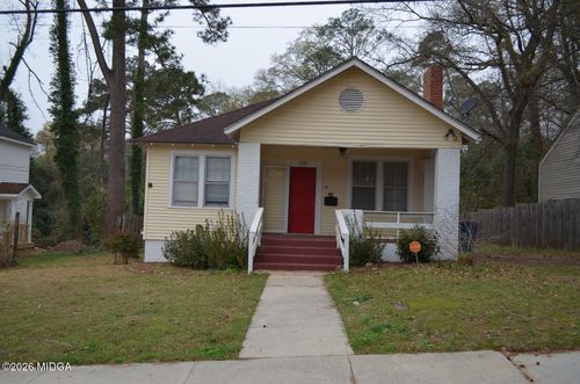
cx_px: 290
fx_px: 482
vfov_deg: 43.4
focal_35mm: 30
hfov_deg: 62.0
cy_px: 192
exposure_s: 1/500
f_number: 3.8
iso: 125
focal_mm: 20
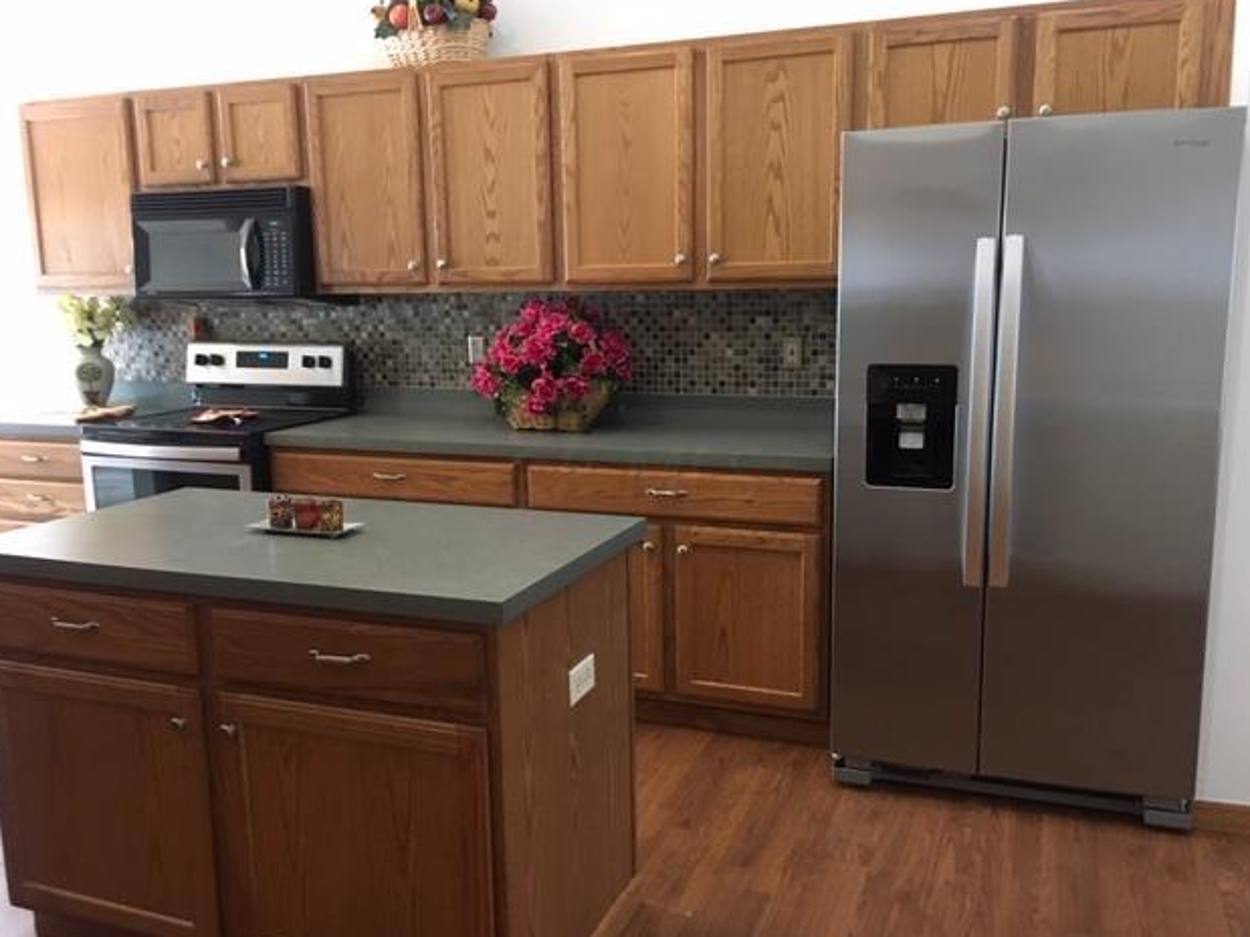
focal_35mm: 30
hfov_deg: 60.0
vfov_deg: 46.8
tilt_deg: -9.6
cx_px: 632
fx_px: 1083
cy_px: 475
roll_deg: +0.1
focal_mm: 4.15
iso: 200
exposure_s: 1/20
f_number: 2.2
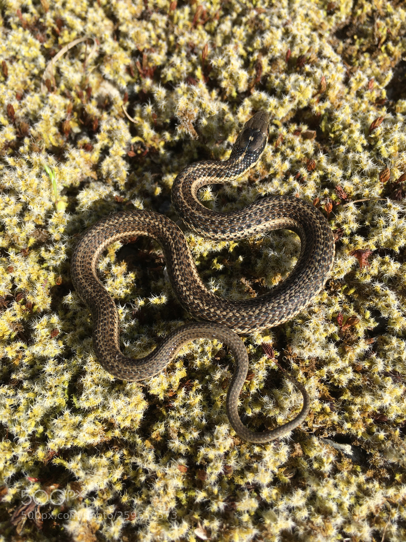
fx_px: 454
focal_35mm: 29
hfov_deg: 48.2
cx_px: 203
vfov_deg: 61.7
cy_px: 271
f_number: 2.2
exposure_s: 1/1054
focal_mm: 4.15
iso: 25
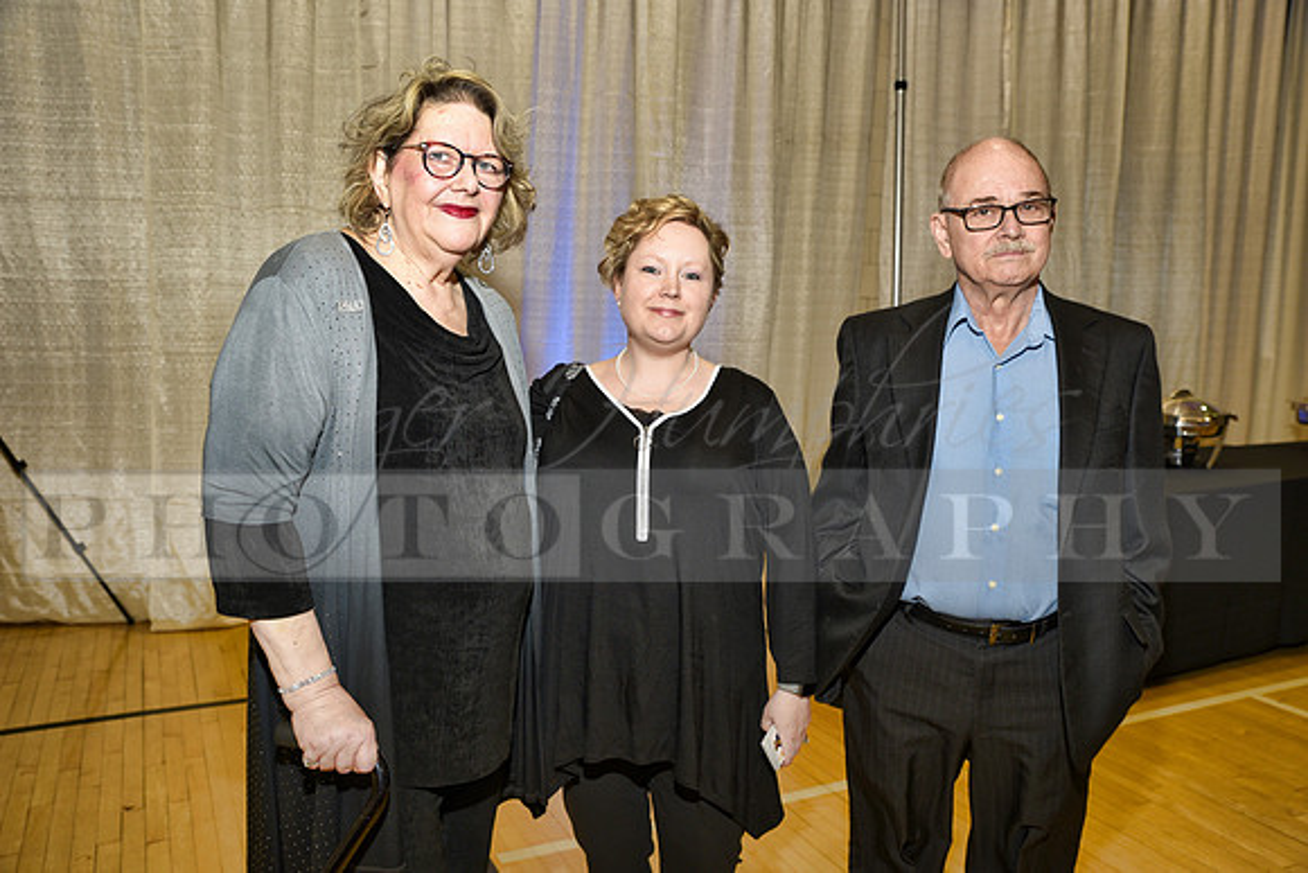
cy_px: 436
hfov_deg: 60.3
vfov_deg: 42.3
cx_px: 654
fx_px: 1127
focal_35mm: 31
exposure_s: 1/60
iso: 200
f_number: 5
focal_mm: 31
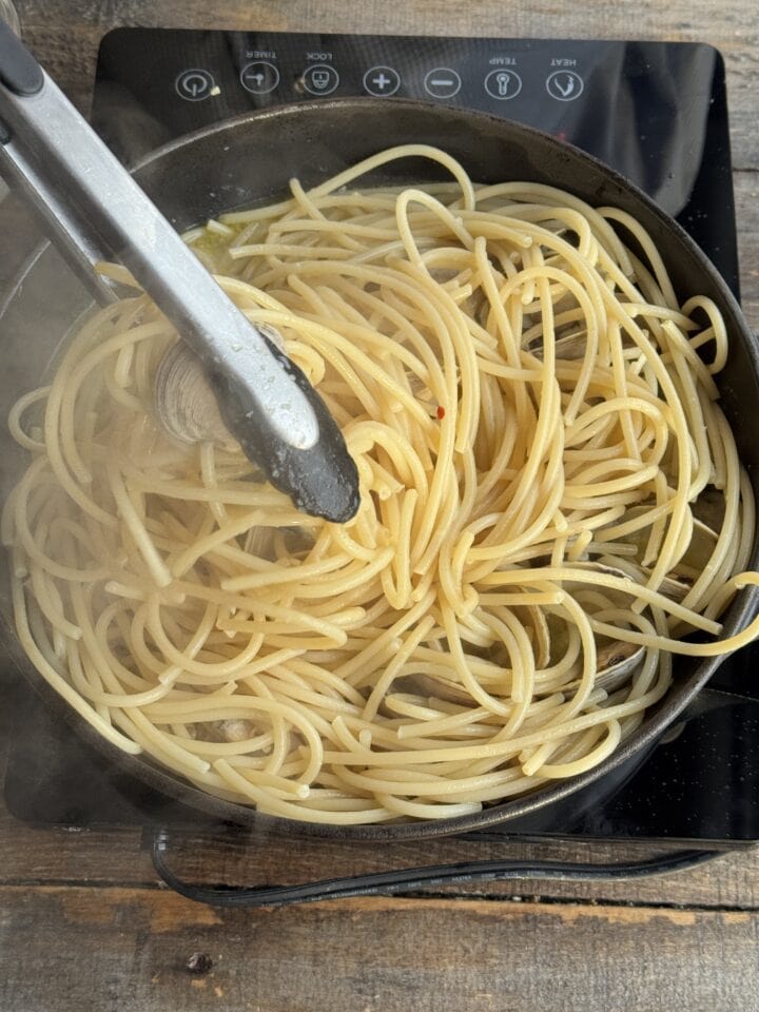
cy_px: 506
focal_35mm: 48
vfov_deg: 39.7
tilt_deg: -67.6
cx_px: 380
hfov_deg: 30.3
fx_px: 1403
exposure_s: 1/121
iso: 50
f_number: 1.78
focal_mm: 6.76
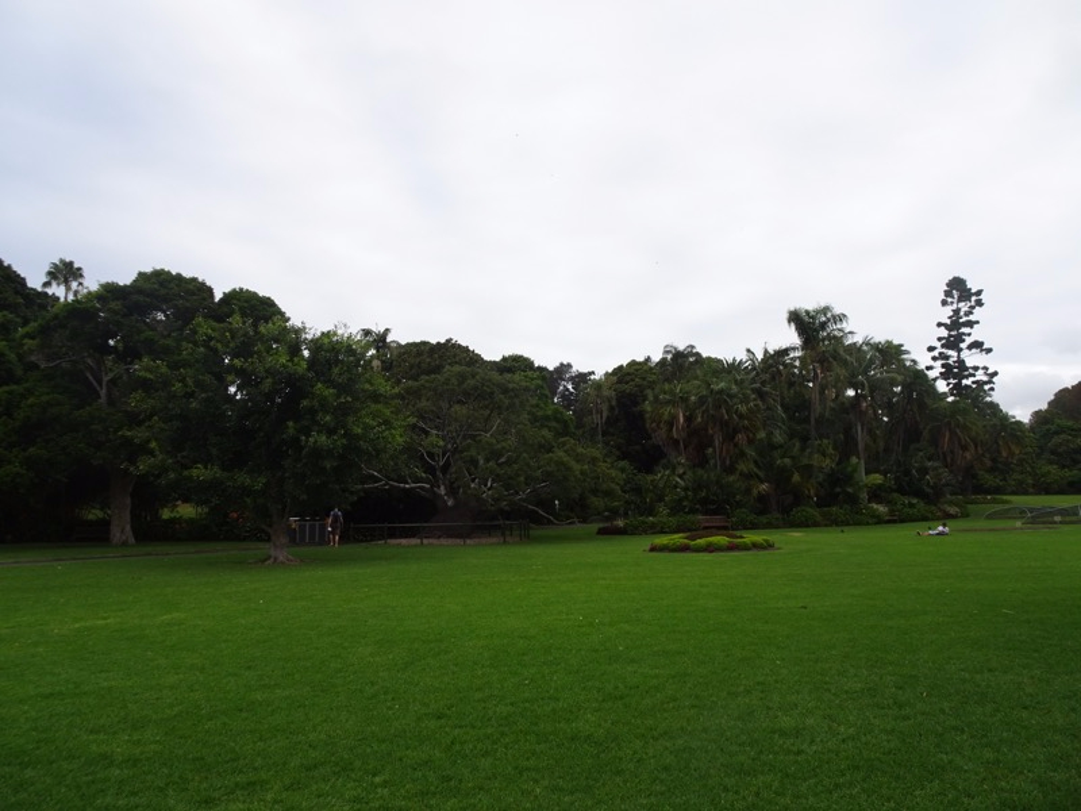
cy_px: 406
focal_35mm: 24
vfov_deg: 56.8
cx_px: 540
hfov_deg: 71.6
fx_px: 749
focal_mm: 4.1
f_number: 3.5
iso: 80
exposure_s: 1/200
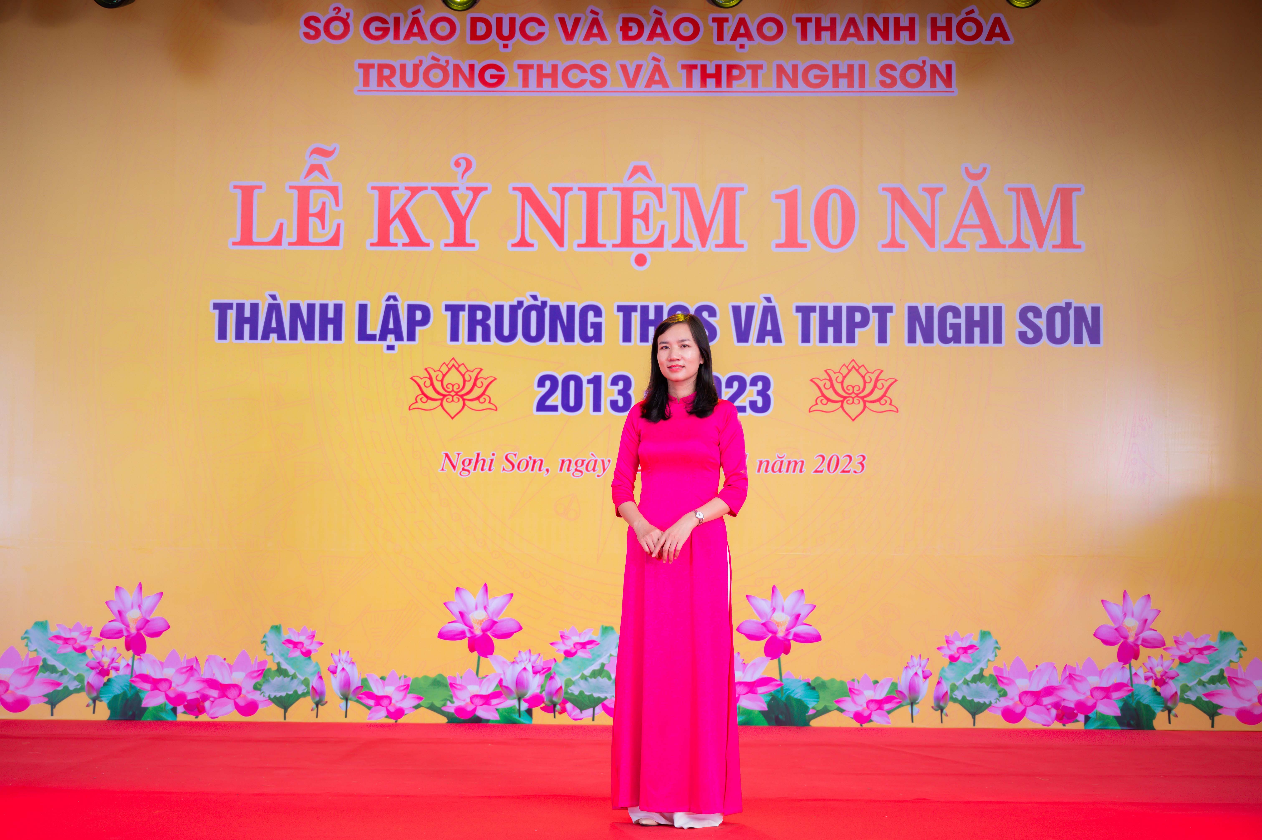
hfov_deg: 41.9
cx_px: 631
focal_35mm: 47
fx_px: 1646
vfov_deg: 28.6
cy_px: 420
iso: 500
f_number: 4
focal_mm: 47
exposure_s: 1/250
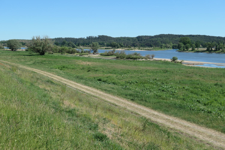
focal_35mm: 48
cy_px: 75
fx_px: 300
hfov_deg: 41.1
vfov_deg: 28.1
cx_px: 112
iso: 200
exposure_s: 1/1000
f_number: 5
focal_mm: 17.6
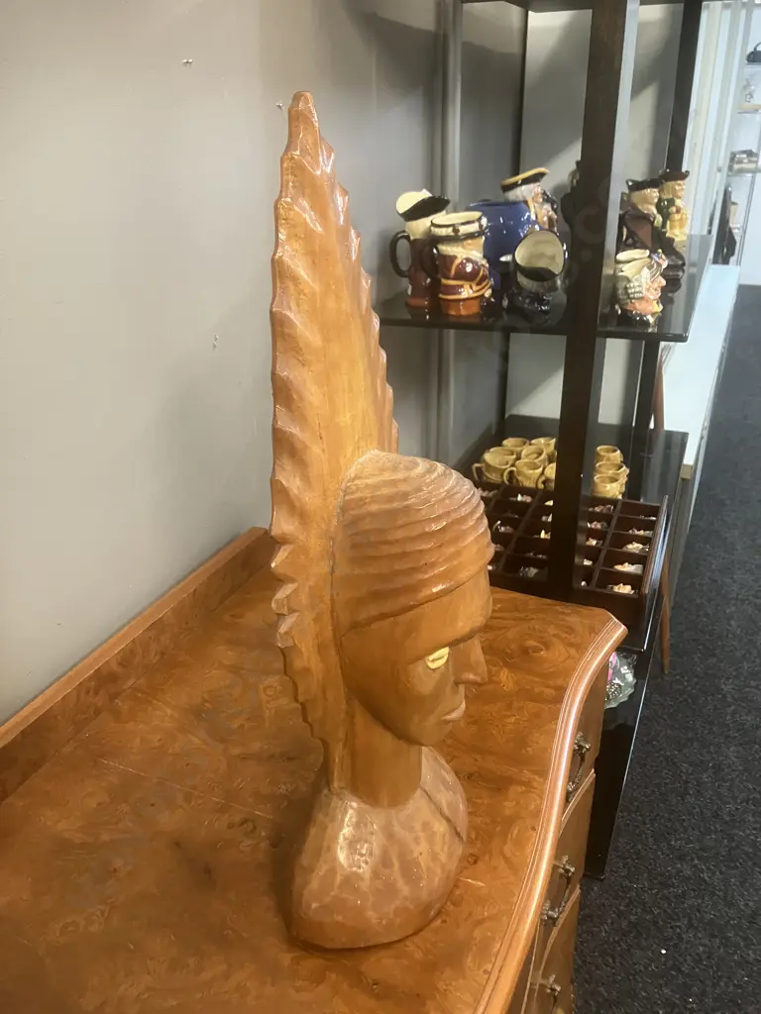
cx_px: 380
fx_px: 821
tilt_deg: -23.3
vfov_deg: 63.4
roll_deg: +0.2
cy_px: 507
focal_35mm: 28
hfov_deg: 49.7
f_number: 1.8
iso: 250
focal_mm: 3.99
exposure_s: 1/33
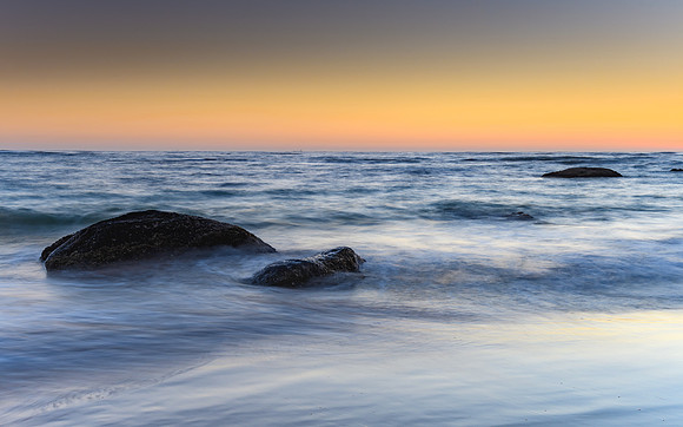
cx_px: 341
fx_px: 859
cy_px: 200
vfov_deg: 27.9
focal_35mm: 46
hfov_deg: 43.4
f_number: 8
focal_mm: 30
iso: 100
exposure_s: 2
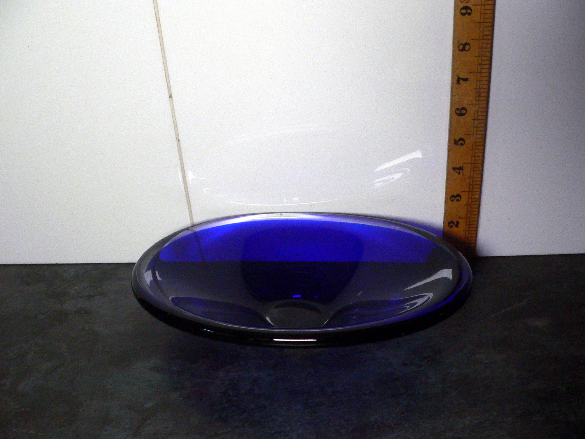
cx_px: 292
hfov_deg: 51.4
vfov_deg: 39.7
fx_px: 608
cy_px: 220
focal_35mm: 36
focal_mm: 6
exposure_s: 1/100
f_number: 2.8
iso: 400
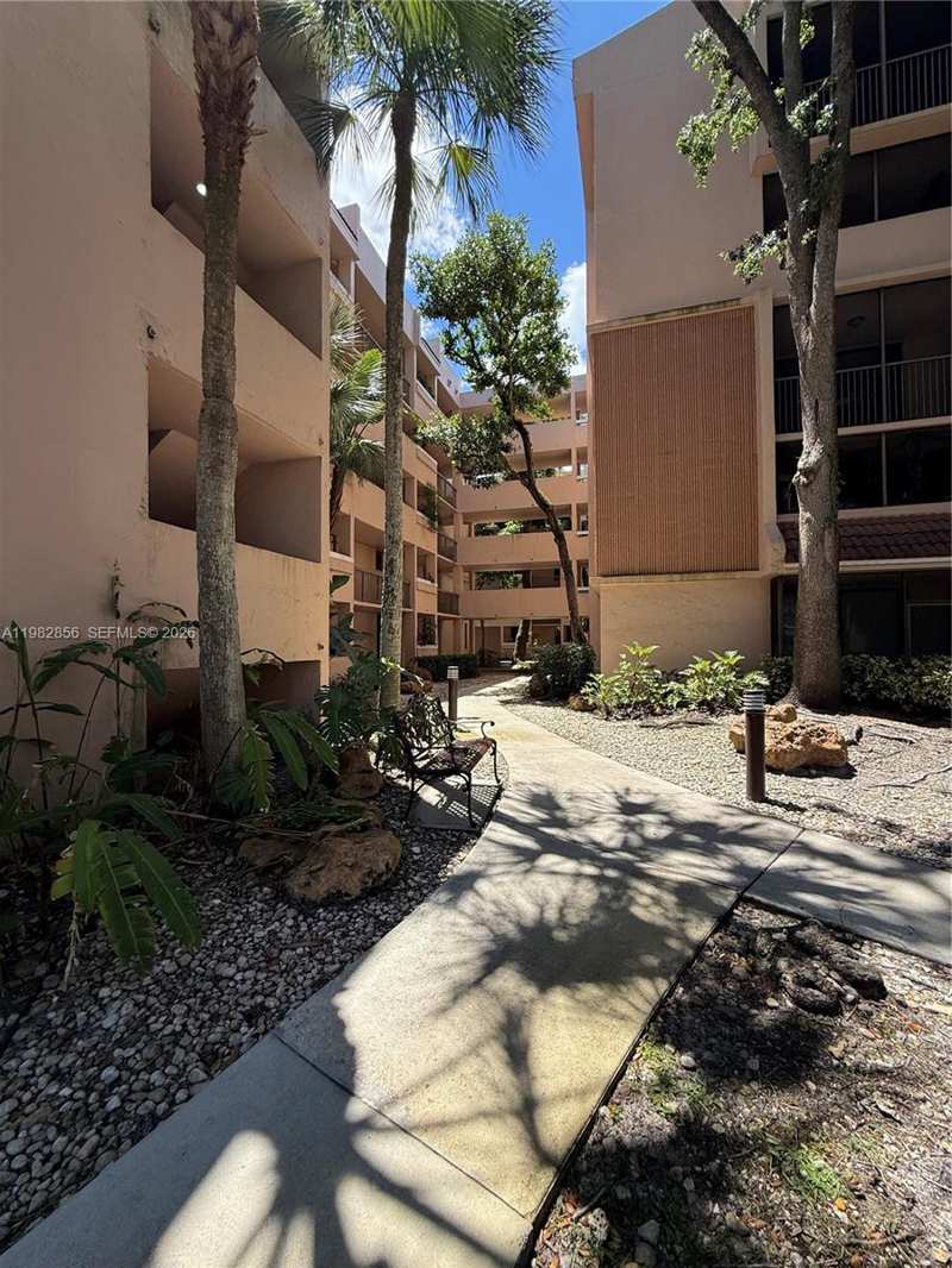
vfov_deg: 102.1
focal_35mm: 14
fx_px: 513
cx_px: 476
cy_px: 634
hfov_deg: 85.7
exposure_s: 1/955
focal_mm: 2.22
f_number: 2.2
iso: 50
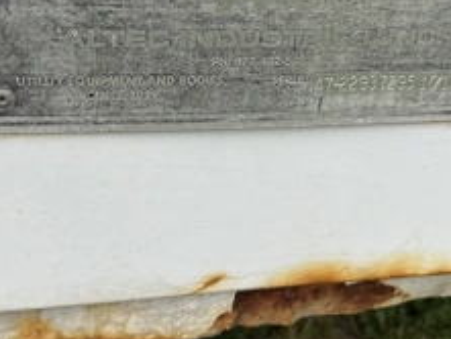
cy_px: 102
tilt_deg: -26.6
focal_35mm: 47
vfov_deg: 30.6
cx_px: 210
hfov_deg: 40.4
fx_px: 613
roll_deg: +2.8
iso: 50
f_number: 1.6
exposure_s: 1/959
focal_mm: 5.1
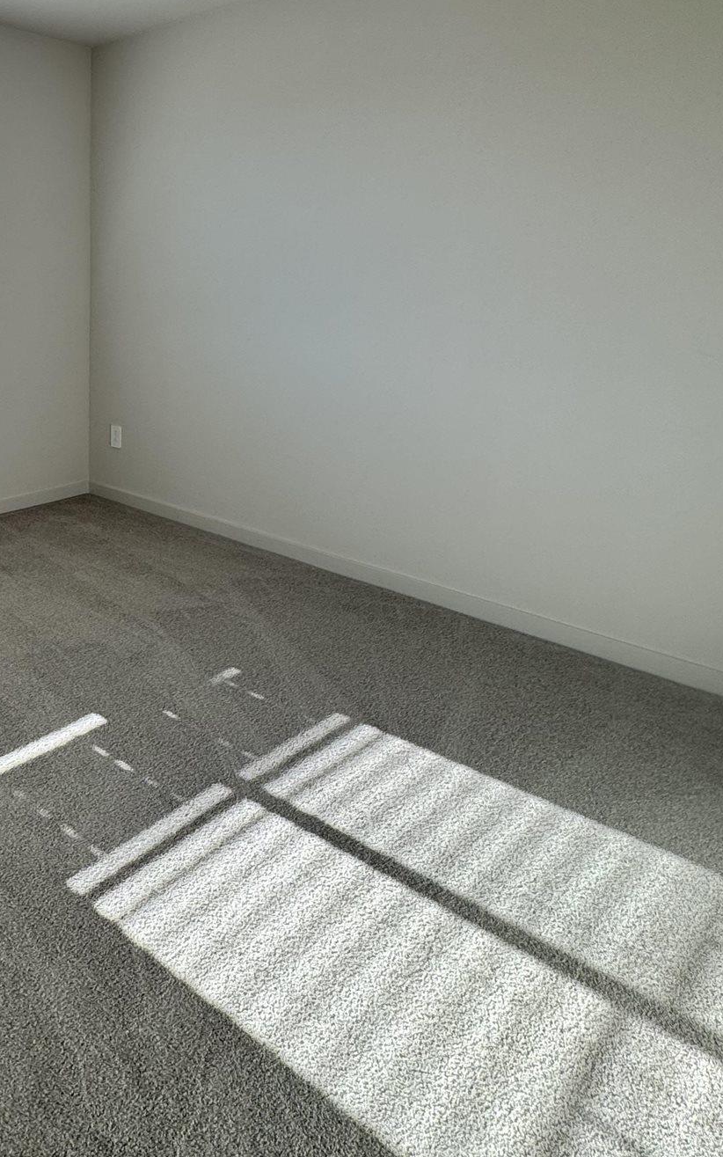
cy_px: 333
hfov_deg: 44.3
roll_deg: -0.4
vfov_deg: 67.3
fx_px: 820
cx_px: 106
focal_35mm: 26
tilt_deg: -4.9
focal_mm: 2.22
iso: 40
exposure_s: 1/187
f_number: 2.2
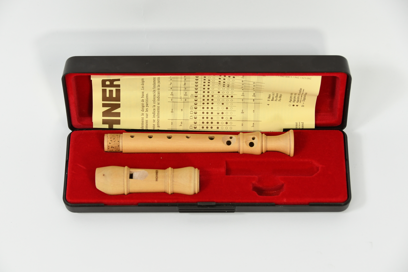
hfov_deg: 17.1
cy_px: 136
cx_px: 204
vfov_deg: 11.4
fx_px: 1360
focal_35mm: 120
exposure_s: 1/100
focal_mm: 80
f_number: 7.1
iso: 640
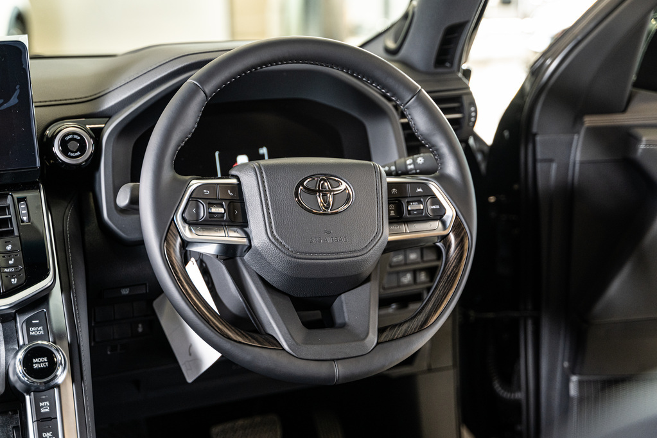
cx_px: 328
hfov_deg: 37.5
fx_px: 967
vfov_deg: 25.5
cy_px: 219
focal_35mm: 53
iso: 1250
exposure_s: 1/125
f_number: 2.8
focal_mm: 53
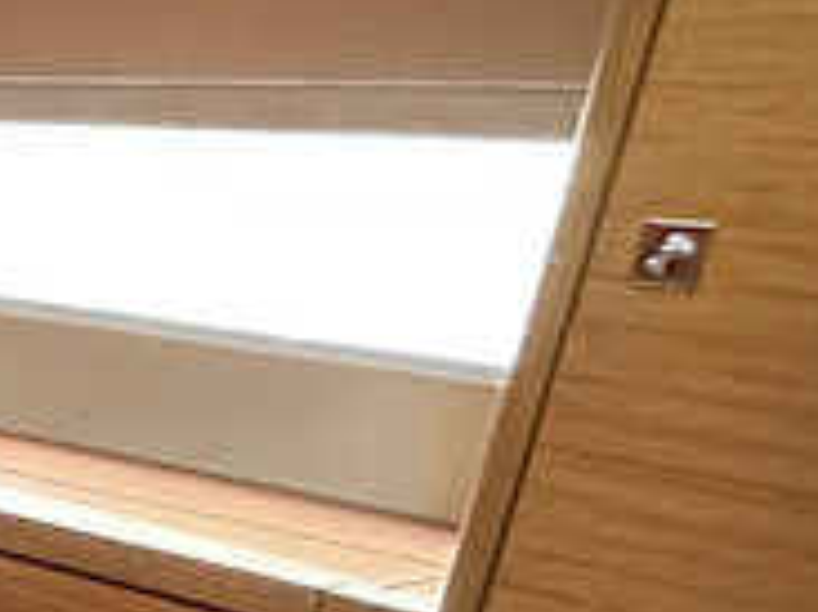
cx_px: -912
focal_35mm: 77
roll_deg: -0.2
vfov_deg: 17.8
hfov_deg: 16.9
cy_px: 809
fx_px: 1818
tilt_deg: -22.3
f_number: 2.2
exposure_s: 1/60
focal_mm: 2.22
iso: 800
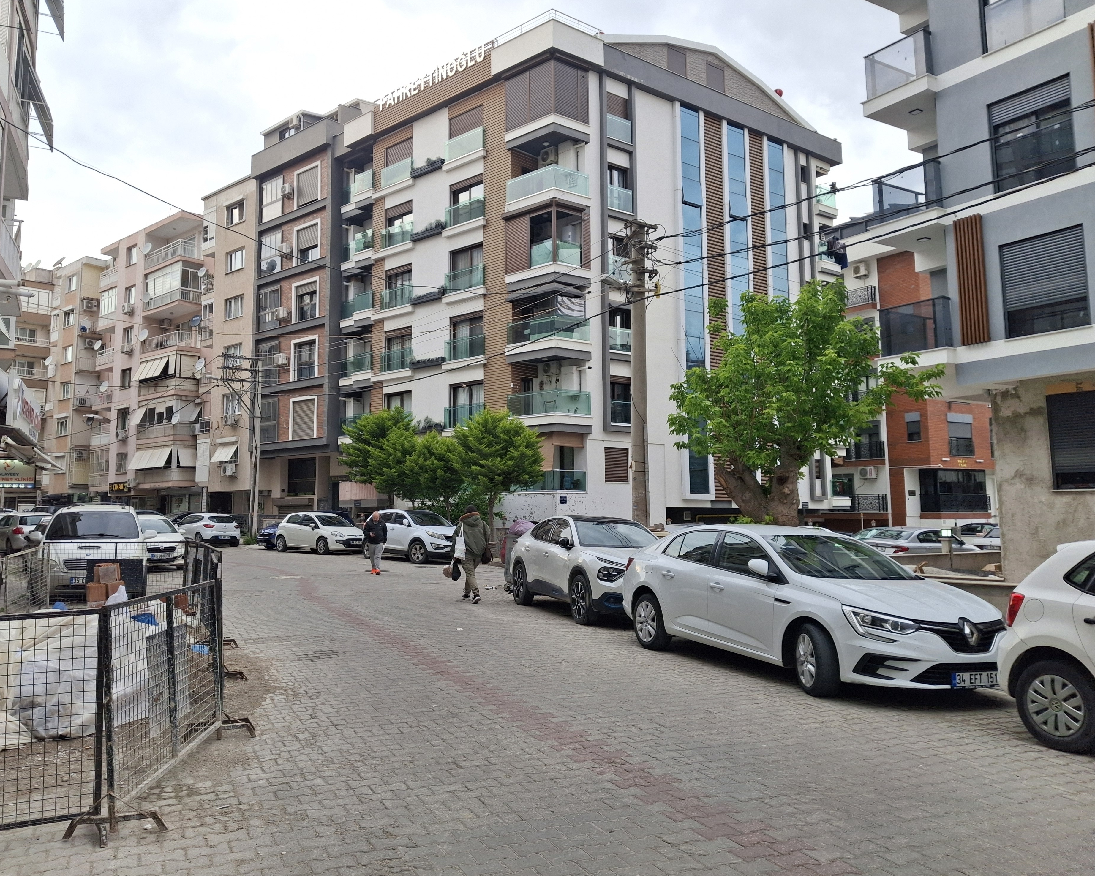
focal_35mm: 27
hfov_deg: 64.0
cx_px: 500
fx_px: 875
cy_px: 429
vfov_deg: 53.2
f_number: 1.8
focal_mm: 4.69
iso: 25
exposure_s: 1/142
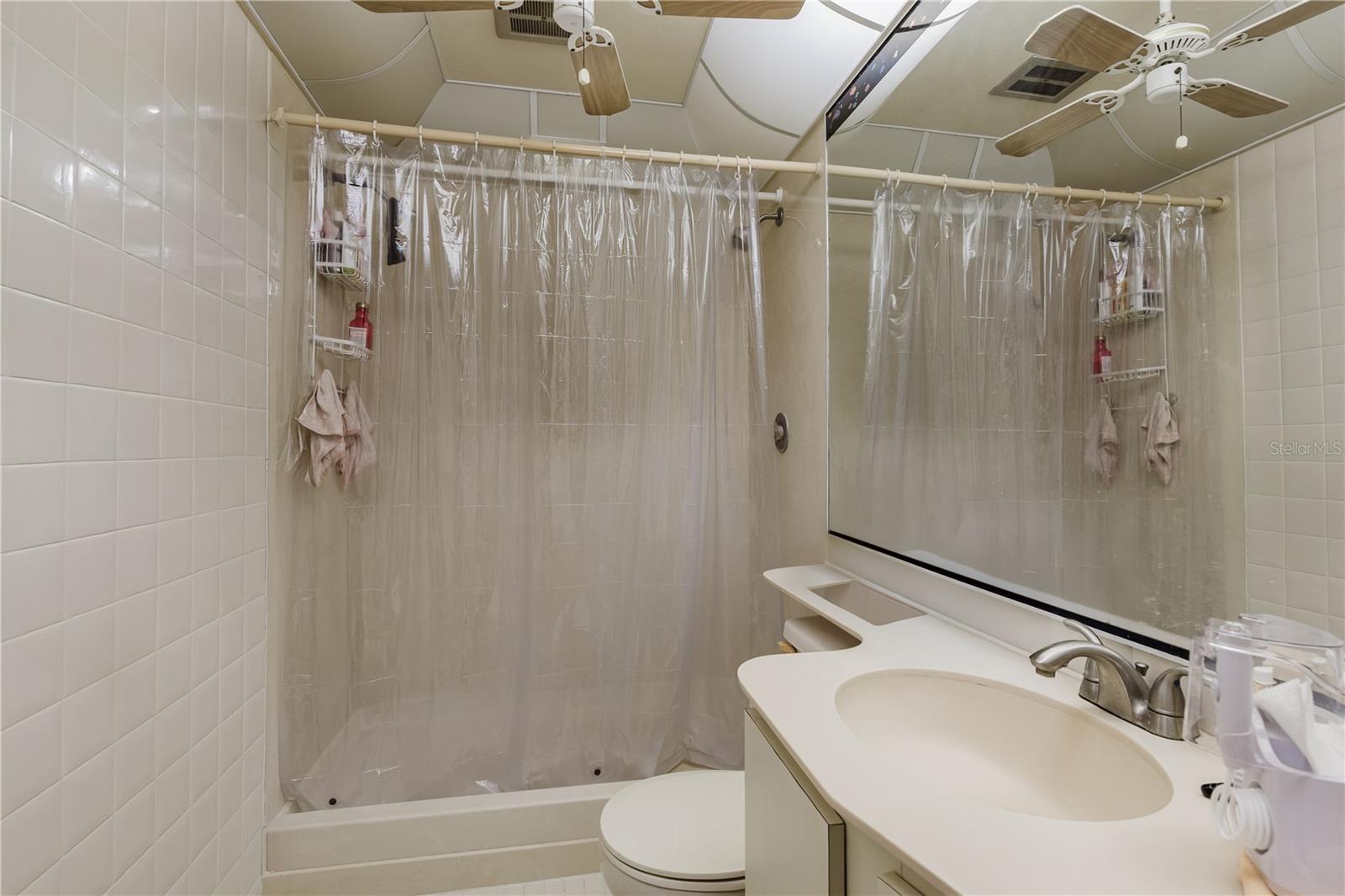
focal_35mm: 17
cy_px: 448
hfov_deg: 93.3
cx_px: 672
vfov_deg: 70.4
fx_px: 635
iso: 320
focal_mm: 17
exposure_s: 1/25
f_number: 8
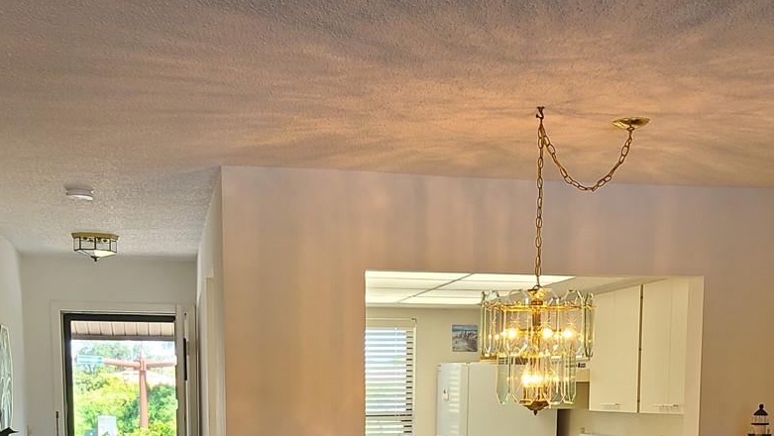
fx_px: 1191
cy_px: 569
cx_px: 393
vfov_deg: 19.2
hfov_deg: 36.0
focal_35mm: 58
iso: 80
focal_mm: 5.4
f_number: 1.8
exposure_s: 1/60
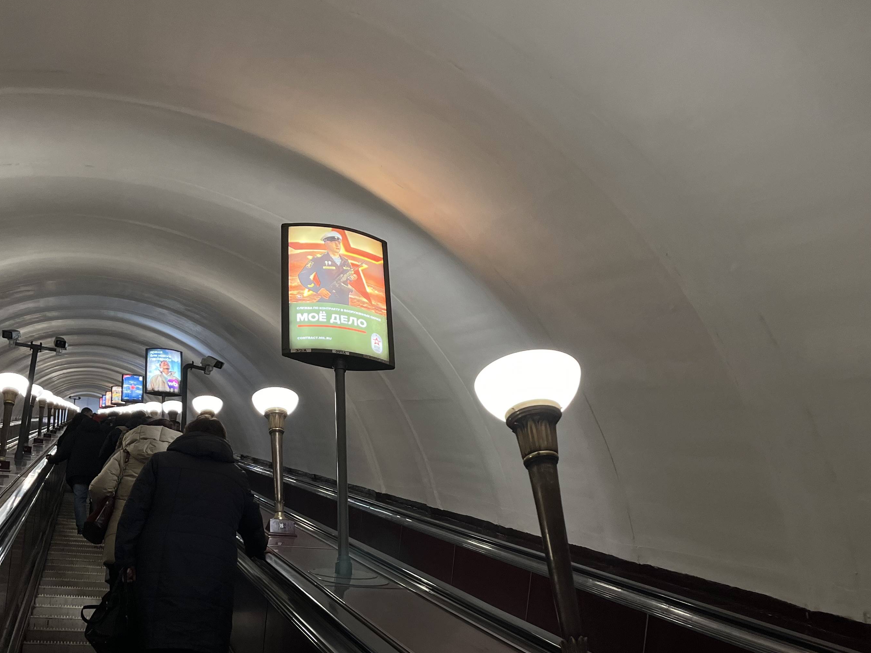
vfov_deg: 36.0
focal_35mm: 39
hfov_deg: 47.9
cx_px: 429
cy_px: 485
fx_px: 981
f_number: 1.6
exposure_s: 1/100
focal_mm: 5.1
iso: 125
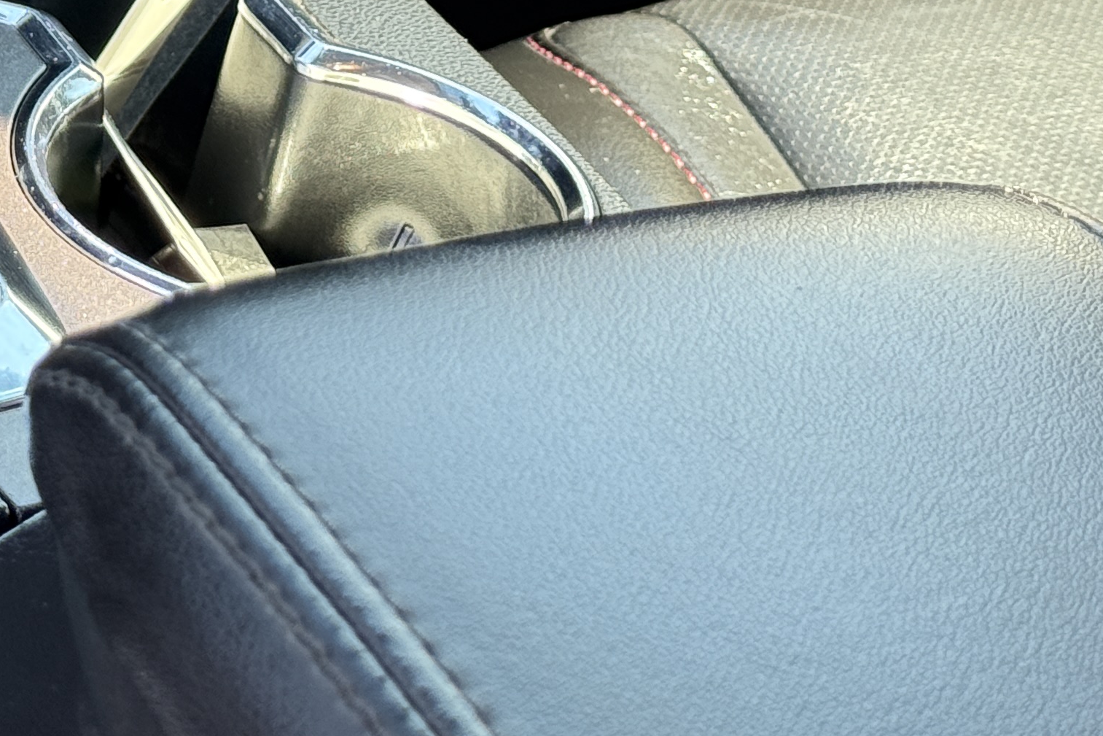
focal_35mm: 133
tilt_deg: -28.8
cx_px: -295
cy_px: -244
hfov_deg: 14.8
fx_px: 4075
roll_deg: -4.8
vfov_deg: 10.1
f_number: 1.78
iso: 200
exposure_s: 1/133
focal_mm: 6.76
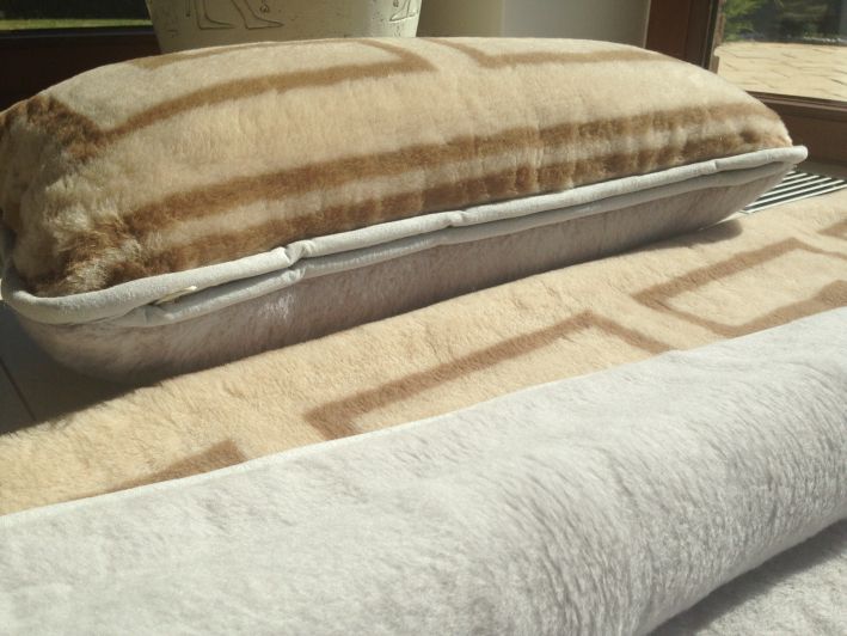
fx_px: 808
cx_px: 424
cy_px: 318
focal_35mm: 33
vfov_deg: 43.0
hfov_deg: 55.3
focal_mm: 4.13
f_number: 2.4
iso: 50
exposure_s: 1/2088
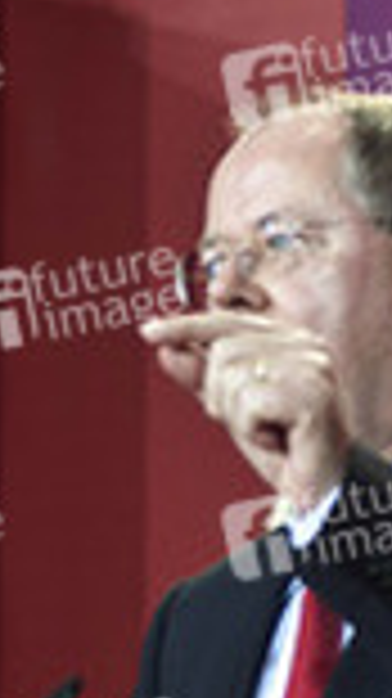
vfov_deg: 8.8
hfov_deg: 5.0
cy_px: 639
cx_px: -54
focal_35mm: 244
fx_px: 4516
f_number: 4
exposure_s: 1/125
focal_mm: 80
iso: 1600
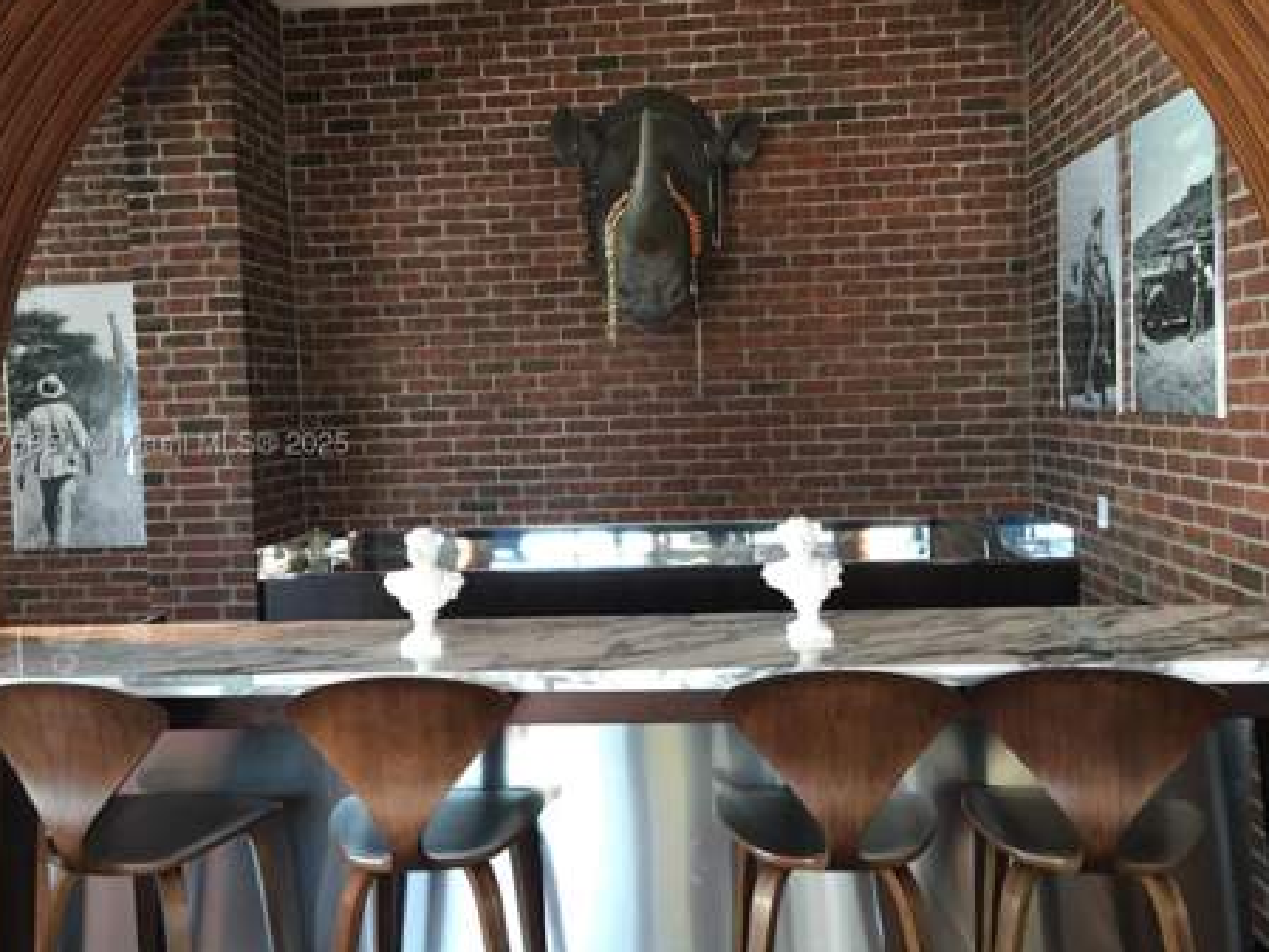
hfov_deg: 58.3
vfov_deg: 45.4
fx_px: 1137
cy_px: 449
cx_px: 599
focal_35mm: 31
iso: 64
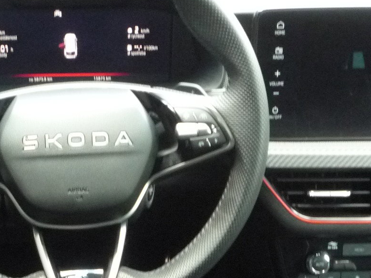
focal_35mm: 79
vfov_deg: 18.1
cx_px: 72
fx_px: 846
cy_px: 291
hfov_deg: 24.3
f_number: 3.3
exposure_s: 1/30
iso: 400
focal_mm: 5.2
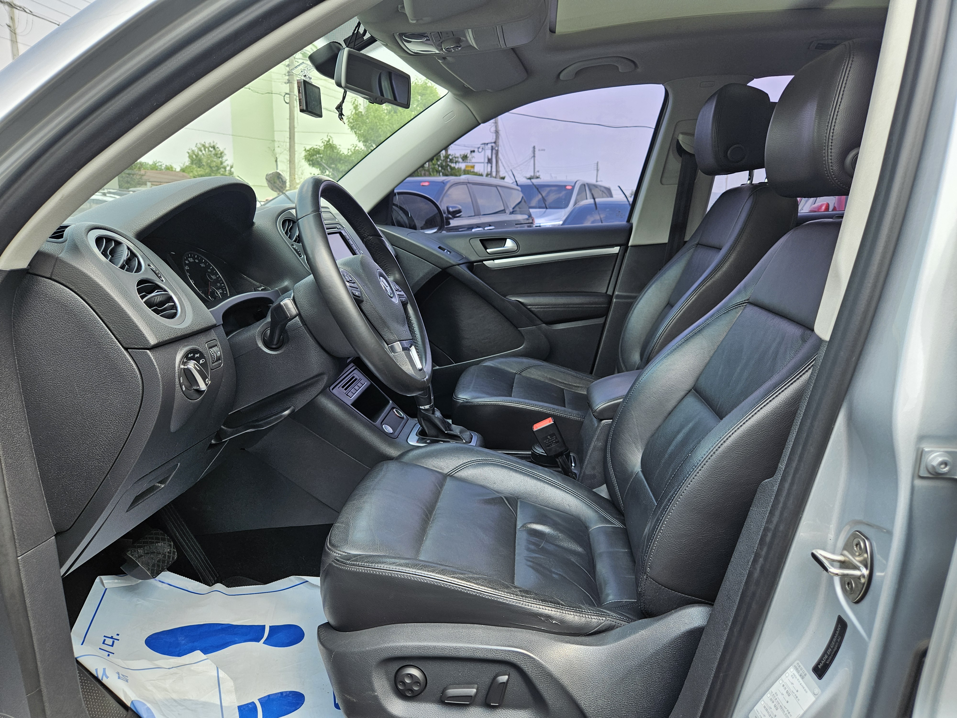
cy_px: 359
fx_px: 636
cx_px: 478
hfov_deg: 73.9
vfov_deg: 58.9
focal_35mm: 23
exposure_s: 1/240
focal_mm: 5.4
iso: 40
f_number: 1.8
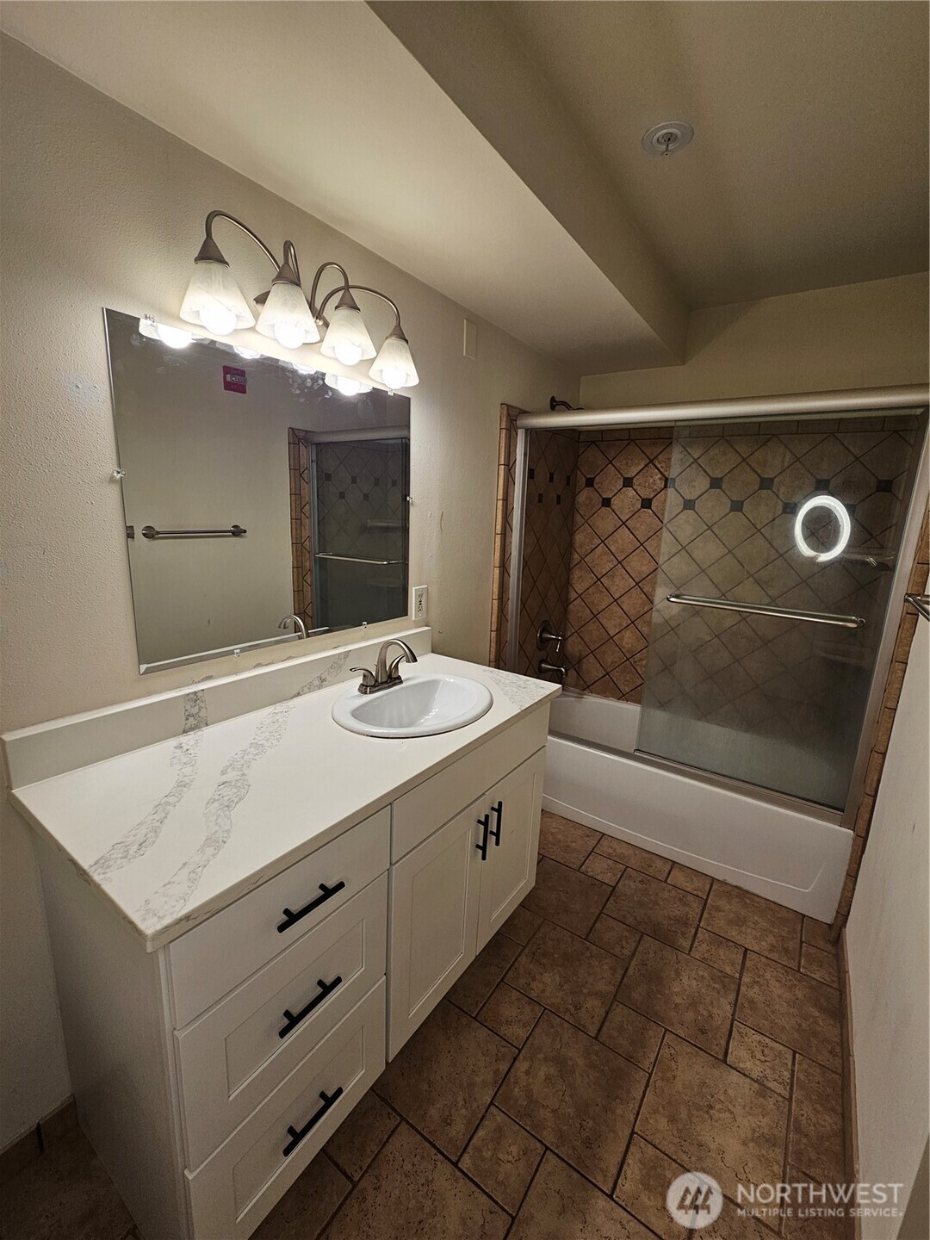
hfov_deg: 89.9
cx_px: 465
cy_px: 620
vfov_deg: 106.2
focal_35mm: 13
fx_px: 466
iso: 64
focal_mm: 2.2
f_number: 2.2
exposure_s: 1/120
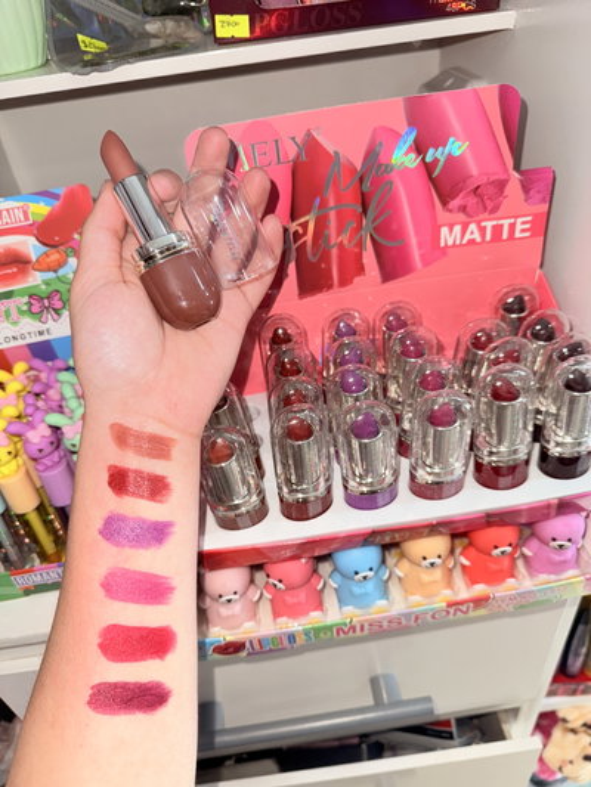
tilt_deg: -39.0
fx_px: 546
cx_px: 296
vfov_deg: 71.6
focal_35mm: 24
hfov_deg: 56.8
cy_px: 394
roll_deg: +7.3
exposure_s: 1/72
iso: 50
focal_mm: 6.76
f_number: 1.78
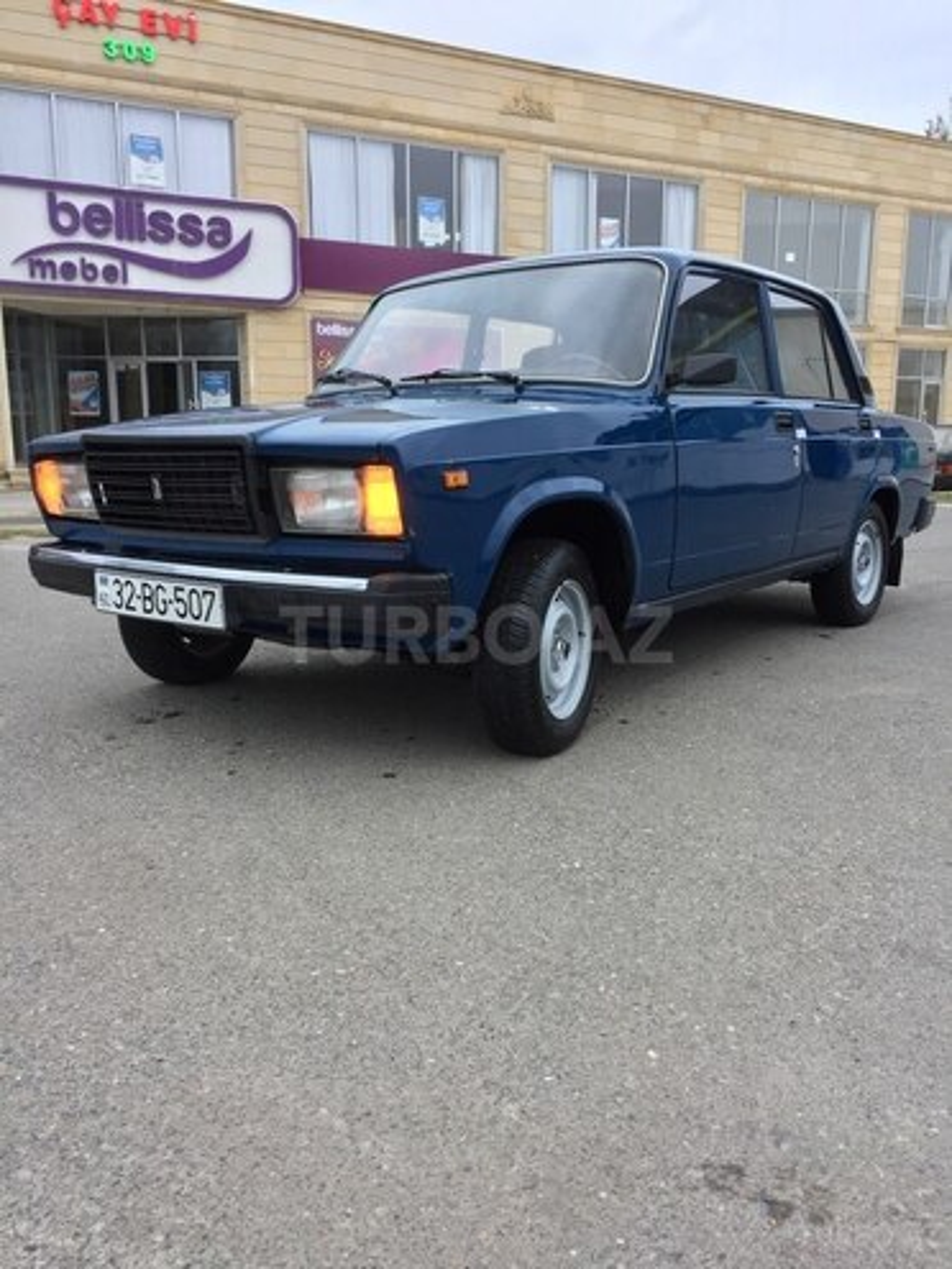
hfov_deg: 48.2
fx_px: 1063
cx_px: 476
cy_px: 634
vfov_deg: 61.7
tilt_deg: -9.4
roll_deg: +0.7
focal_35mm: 29
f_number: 2.2
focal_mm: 4.15
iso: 32
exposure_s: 1/50
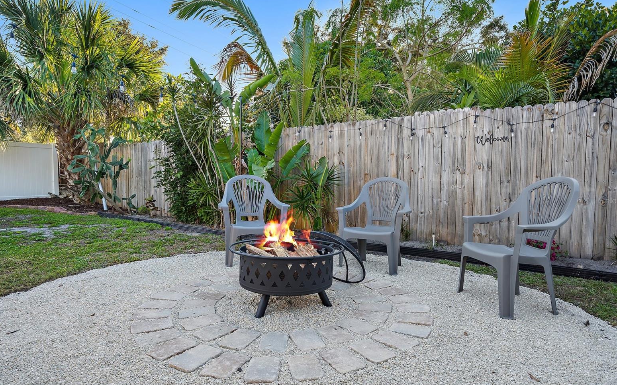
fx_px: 336
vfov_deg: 59.6
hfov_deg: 85.0
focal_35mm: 20
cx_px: 316
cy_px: 200
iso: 200
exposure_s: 1/30
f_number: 8
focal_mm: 19
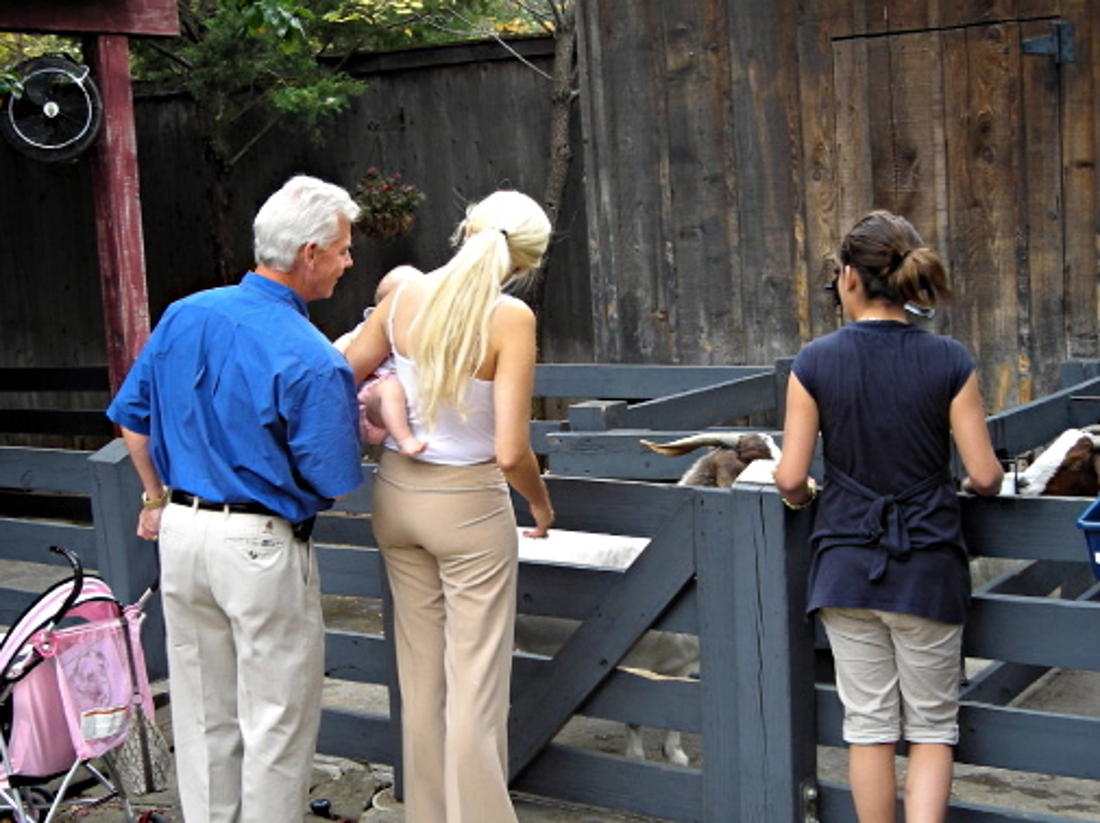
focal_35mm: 52
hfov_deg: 36.8
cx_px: 521
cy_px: 475
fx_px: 1651
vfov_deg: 28.0
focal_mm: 6.8
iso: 50
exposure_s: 1/33.3
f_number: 3.3
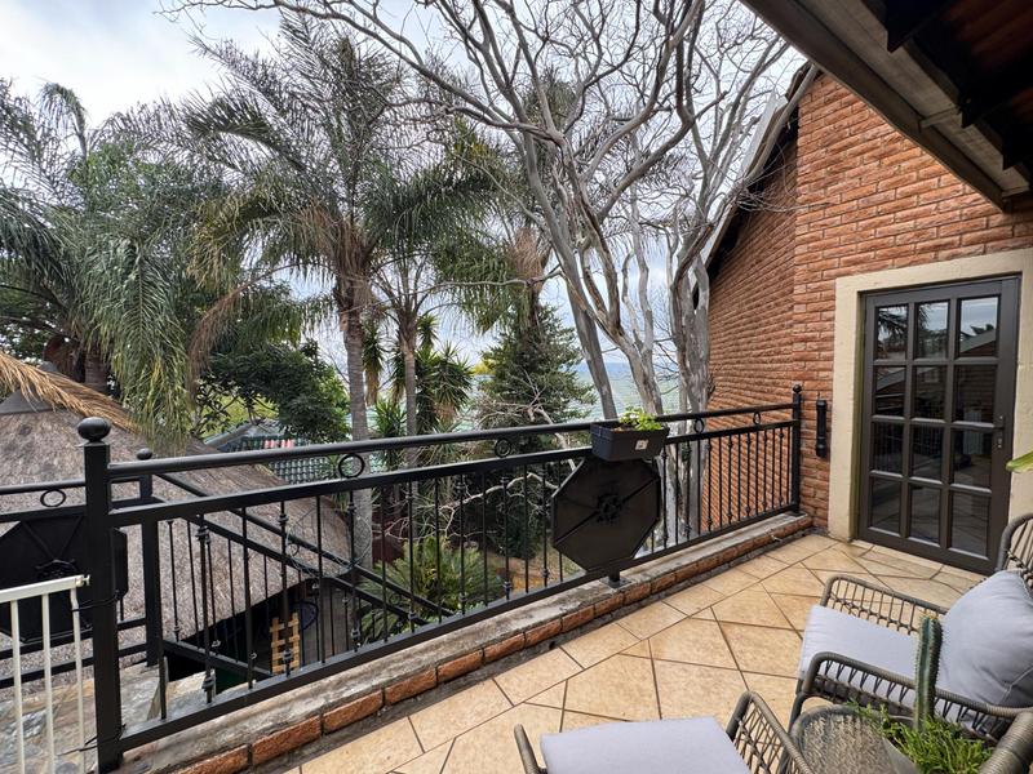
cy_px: 387
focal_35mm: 14
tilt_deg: -1.4
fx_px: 418
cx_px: 516
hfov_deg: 102.1
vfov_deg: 85.7
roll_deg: +0.3
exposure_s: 1/120
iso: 40
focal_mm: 2.22
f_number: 2.2
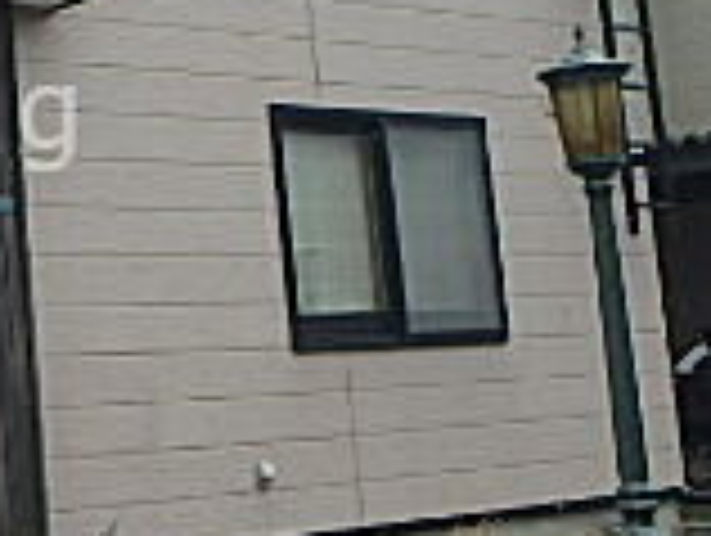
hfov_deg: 20.9
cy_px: 117
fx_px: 1749
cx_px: -207
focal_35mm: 85
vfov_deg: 17.3
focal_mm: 3.7
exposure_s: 1/100
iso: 125
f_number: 3.5
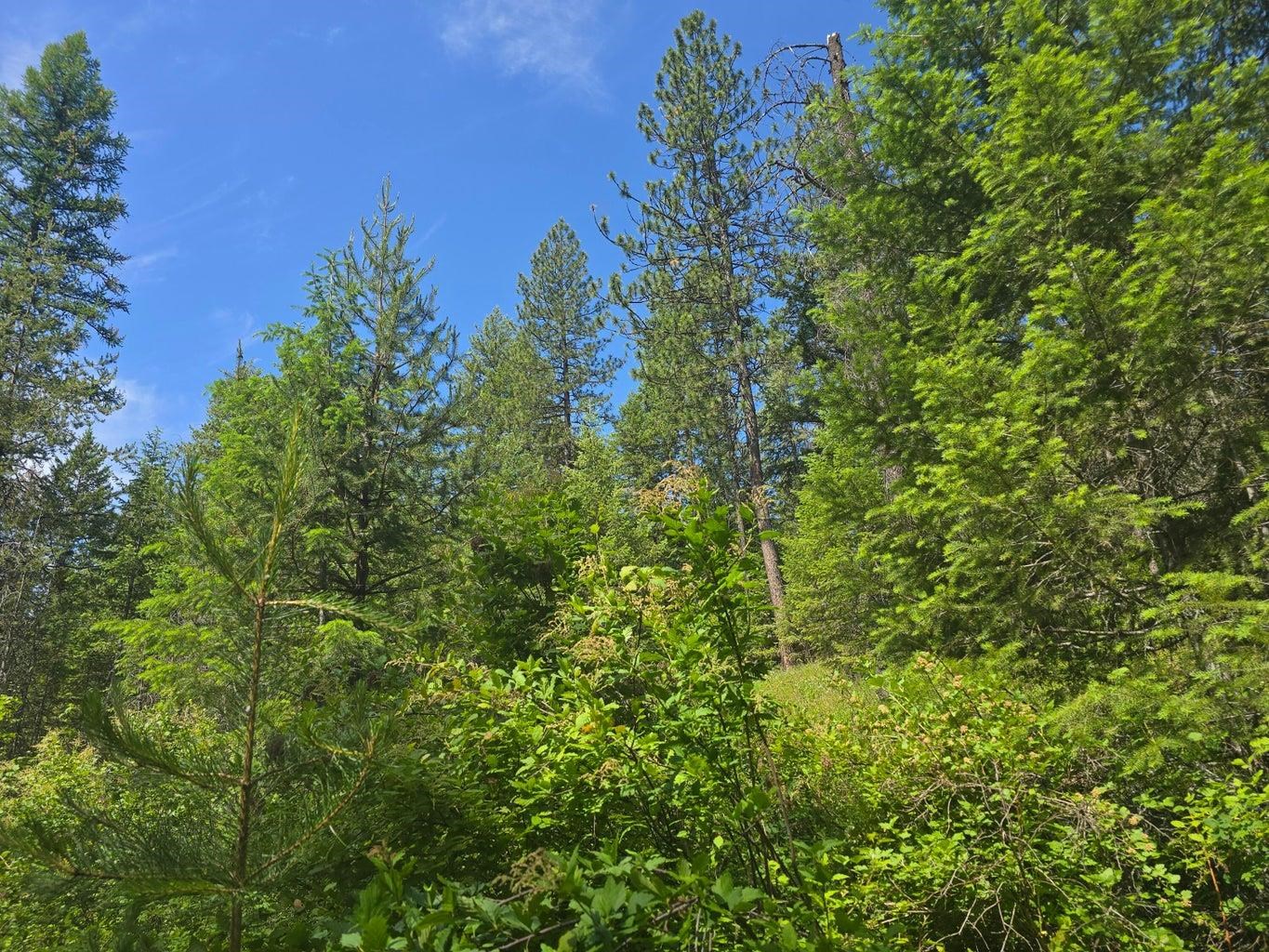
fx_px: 843
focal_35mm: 23
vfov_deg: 58.9
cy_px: 476
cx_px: 634
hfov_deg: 73.9
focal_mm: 6.3
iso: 12
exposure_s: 1/443
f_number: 1.7
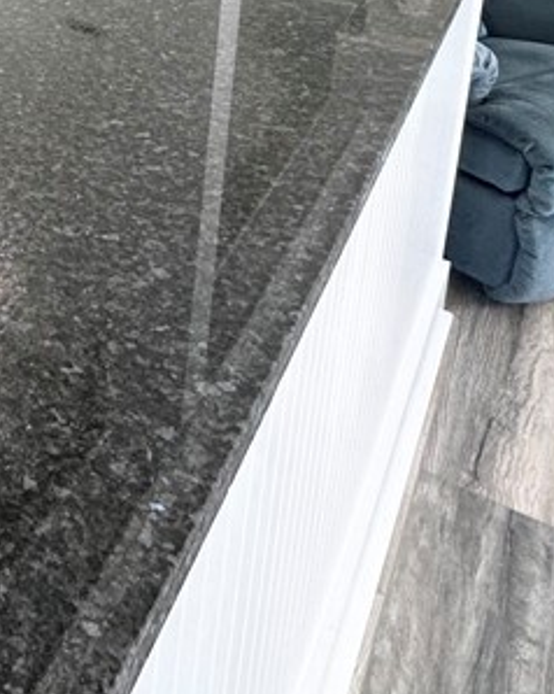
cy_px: -126
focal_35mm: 47
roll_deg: +0.6
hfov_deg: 24.9
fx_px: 964
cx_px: -270
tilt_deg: -12.2
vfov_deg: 32.9
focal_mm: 2.22
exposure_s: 1/120
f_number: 2.2
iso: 160
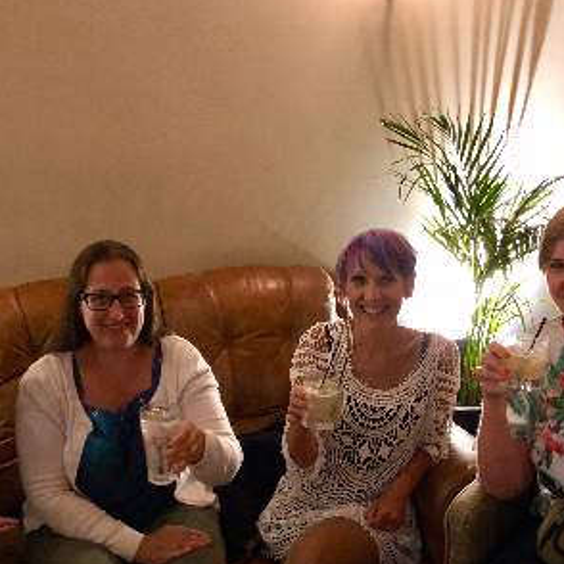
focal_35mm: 48
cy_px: 369
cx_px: 269
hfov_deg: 35.3
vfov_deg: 35.1
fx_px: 885
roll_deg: +0.8
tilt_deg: -18.9
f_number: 1.8
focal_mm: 4
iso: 125
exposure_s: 1/4
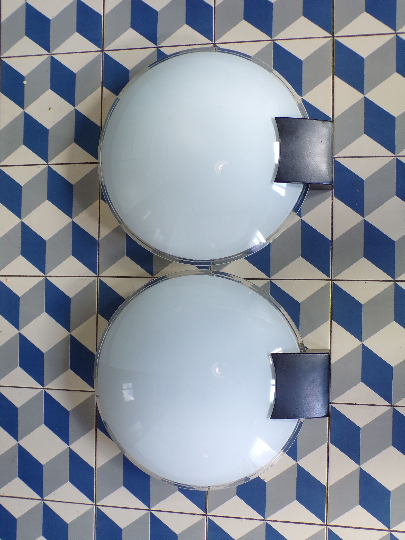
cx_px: 202
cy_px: 270
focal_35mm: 37
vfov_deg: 50.1
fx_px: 577
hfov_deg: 38.7
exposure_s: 1/25
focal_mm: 6.6
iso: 200
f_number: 3.3
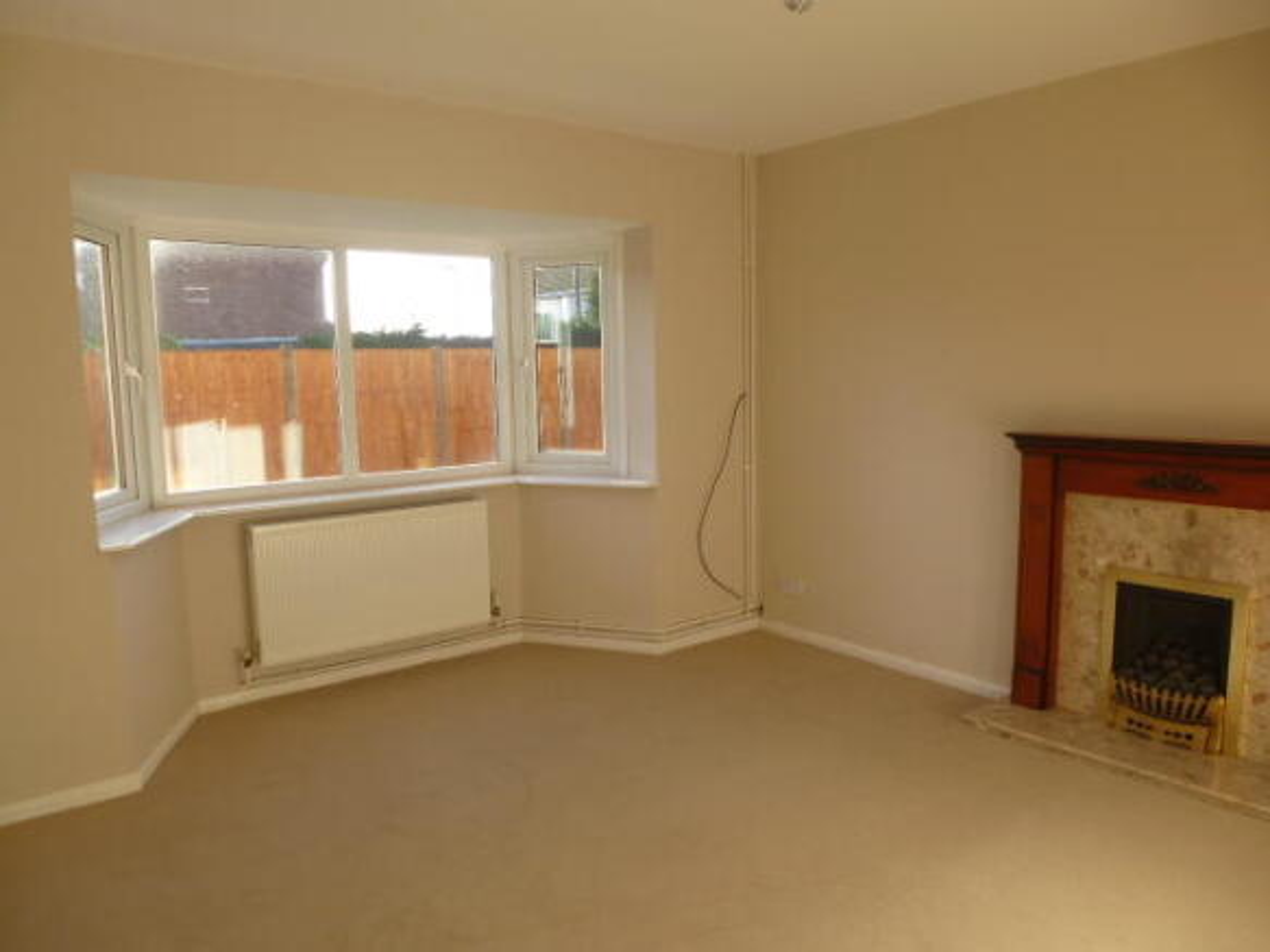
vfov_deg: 56.8
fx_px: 880
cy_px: 476
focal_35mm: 24
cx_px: 635
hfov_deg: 71.6
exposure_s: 1/100
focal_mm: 4.3
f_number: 4
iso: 100
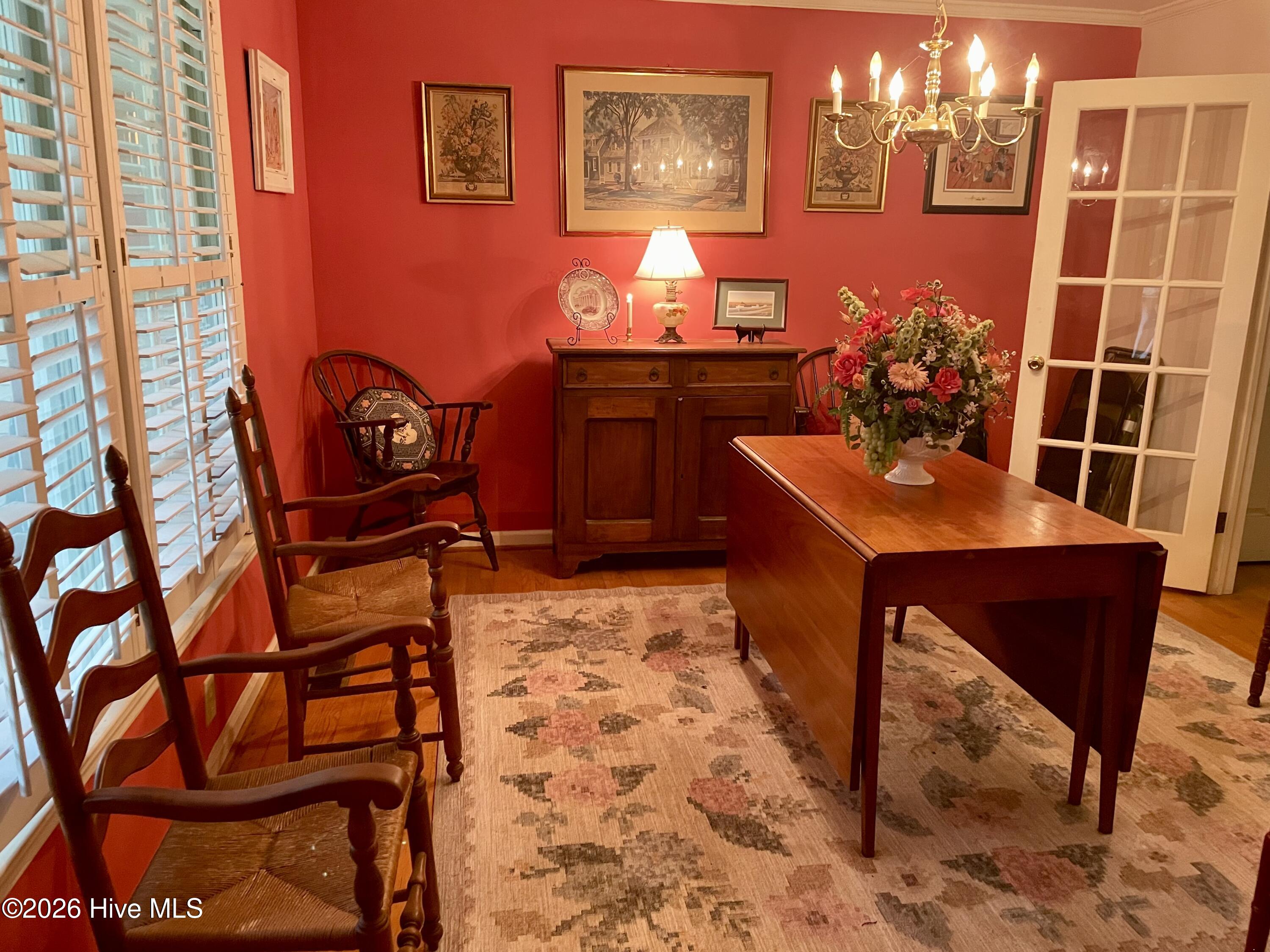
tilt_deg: -12.2
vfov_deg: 53.1
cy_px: 476
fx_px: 954
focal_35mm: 26
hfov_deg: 67.3
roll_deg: +0.1
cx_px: 635
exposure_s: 1/60
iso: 500
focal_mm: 4.2
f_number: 1.6
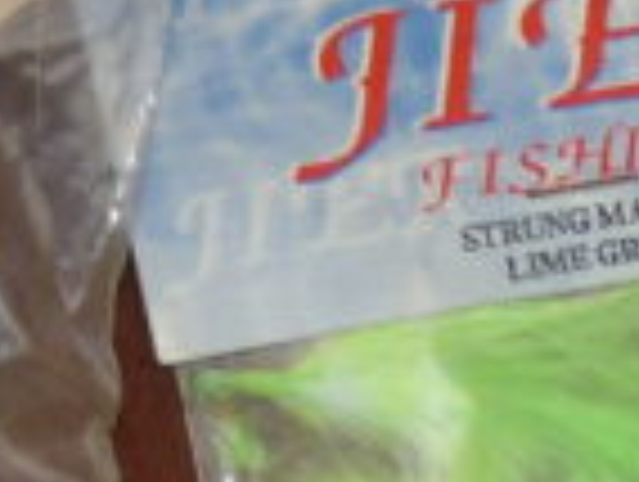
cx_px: 1170
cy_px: 1496
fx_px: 5991
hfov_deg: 6.0
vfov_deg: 4.4
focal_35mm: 324
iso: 100
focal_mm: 8
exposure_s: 1/40
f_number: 3
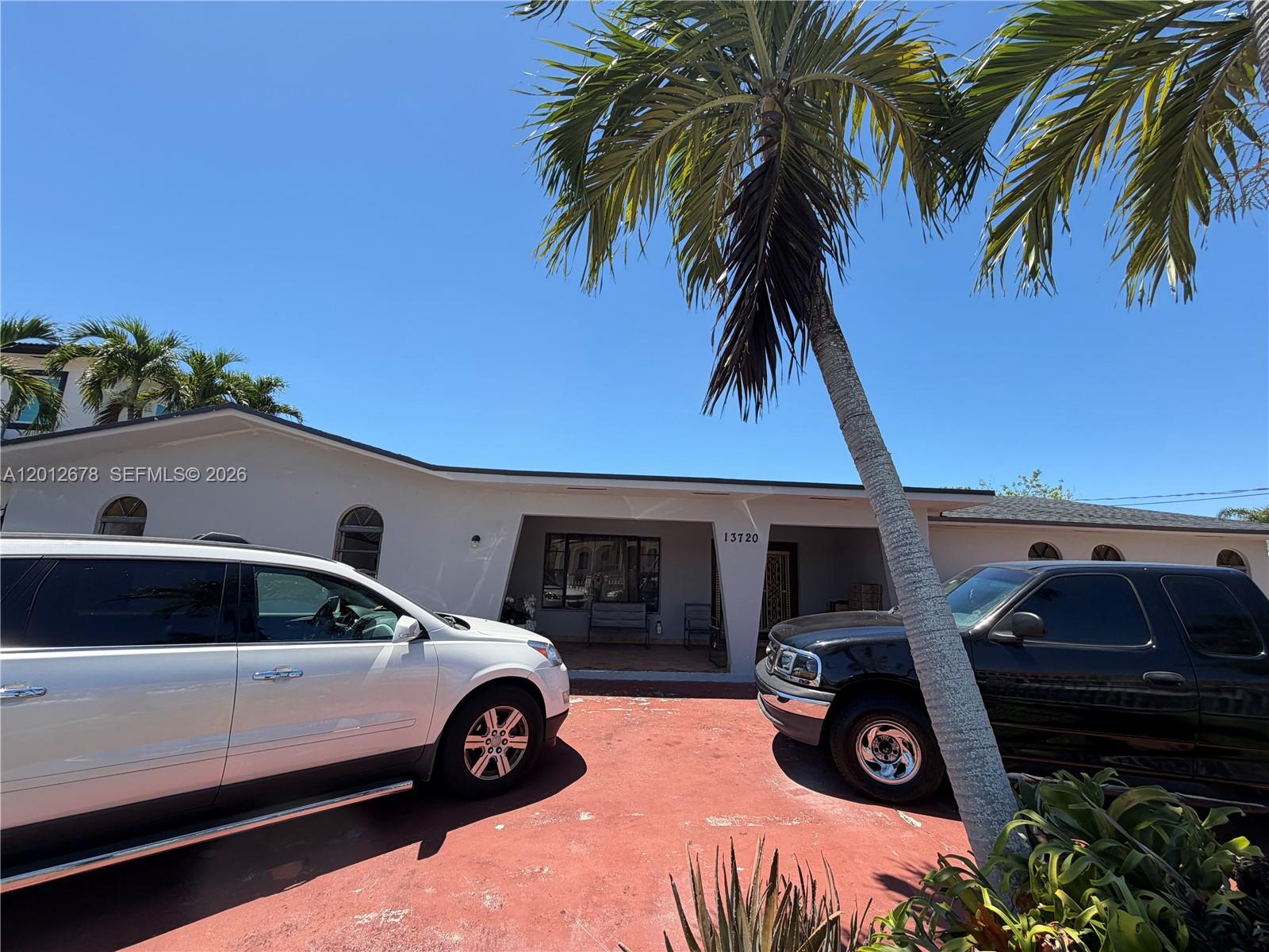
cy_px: 476
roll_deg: -1.8
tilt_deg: +10.4
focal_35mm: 14
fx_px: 513
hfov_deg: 102.1
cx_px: 634
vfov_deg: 85.7
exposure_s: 1/770
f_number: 2.2
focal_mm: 2.22
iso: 32
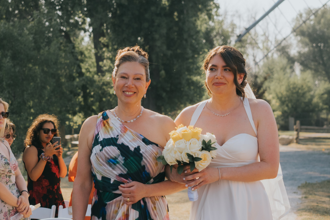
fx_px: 852
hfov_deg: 21.9
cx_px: 172
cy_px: 132
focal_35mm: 93
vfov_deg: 14.7
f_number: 2.8
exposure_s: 1/2500
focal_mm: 35
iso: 200
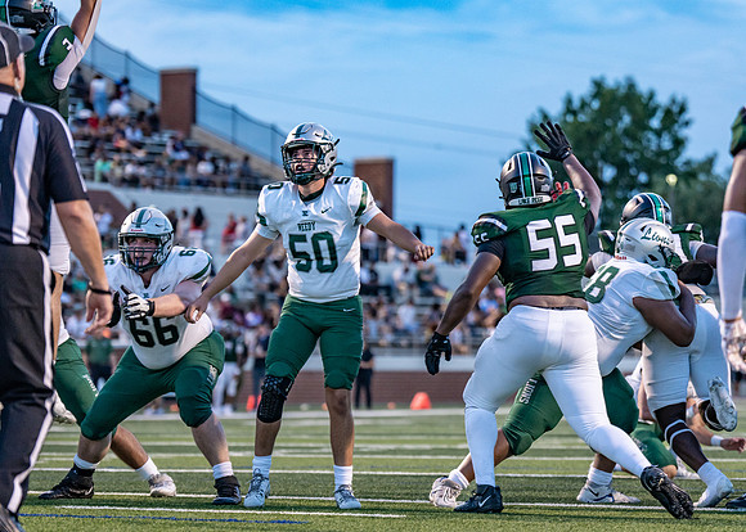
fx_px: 3598
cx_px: 373
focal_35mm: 170
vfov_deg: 8.5
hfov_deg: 11.8
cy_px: 340
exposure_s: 1/1250
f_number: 2.8
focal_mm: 127
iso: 2000
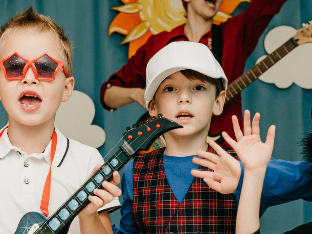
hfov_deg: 15.8
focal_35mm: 124
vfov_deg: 11.9
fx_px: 1117
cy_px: 217
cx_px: 70
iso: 160
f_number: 4
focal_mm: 35
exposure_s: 1/160
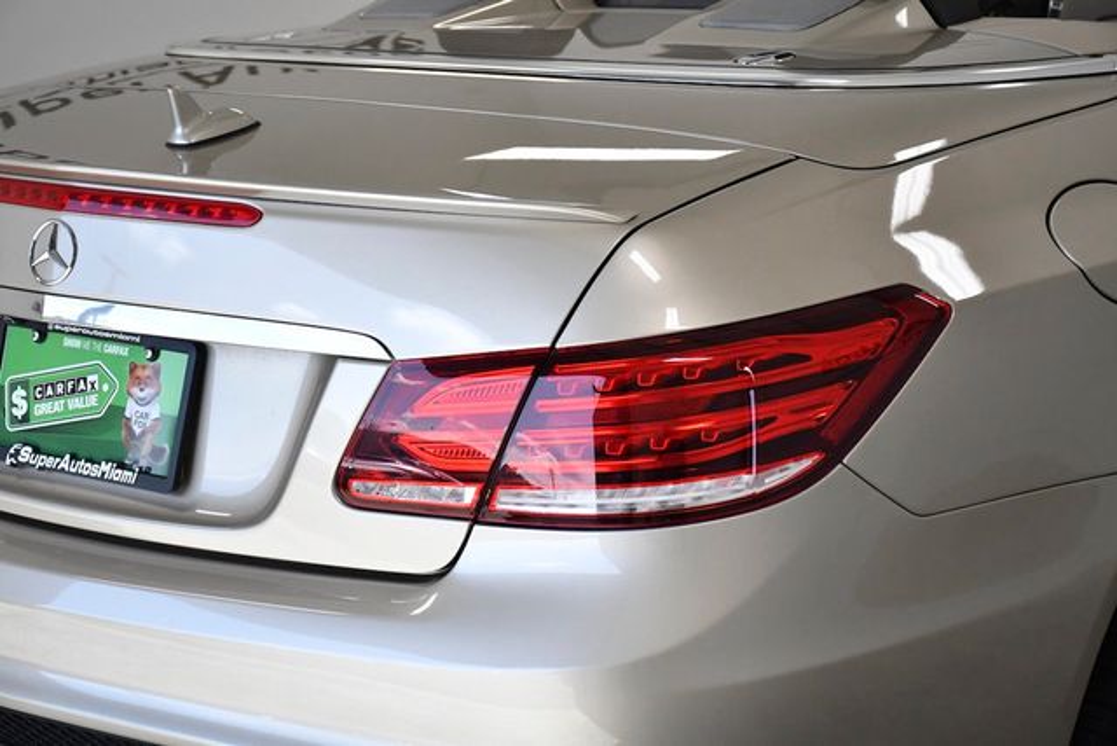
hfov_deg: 26.0
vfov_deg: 17.5
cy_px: 373
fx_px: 2421
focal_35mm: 78
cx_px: 558
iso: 2000
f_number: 5.6
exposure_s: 1/2500
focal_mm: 52
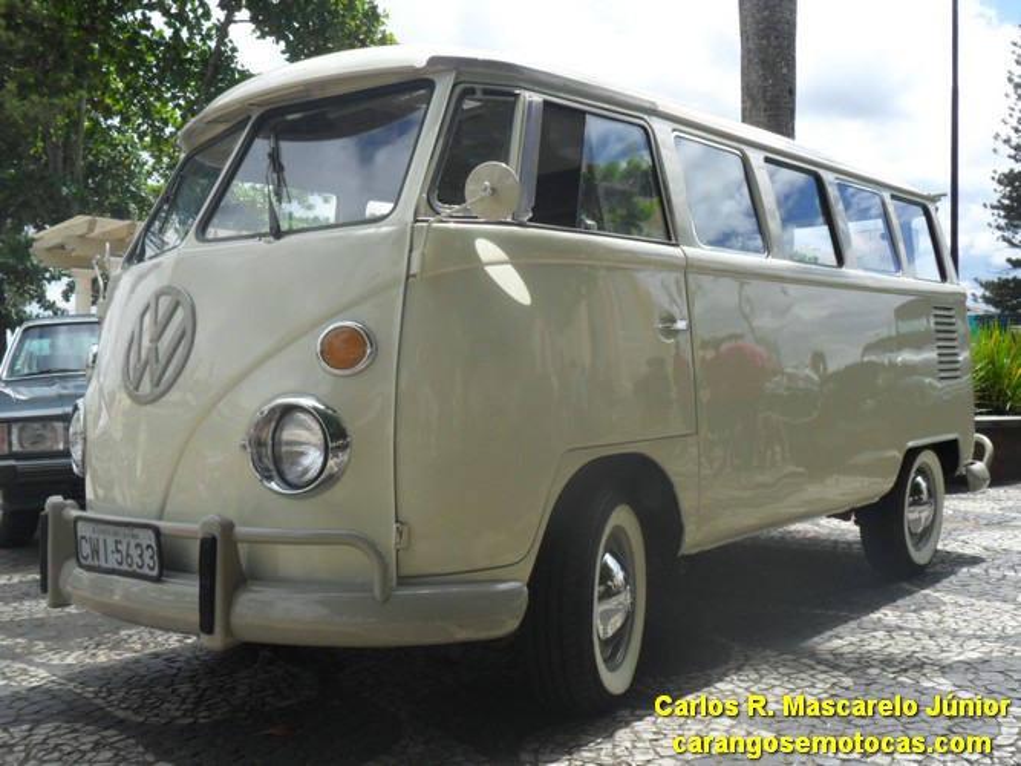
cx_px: 510
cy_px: 383
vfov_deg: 38.7
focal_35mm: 37
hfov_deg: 50.1
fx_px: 1091
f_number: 4
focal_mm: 6.6
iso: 100
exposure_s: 1/750
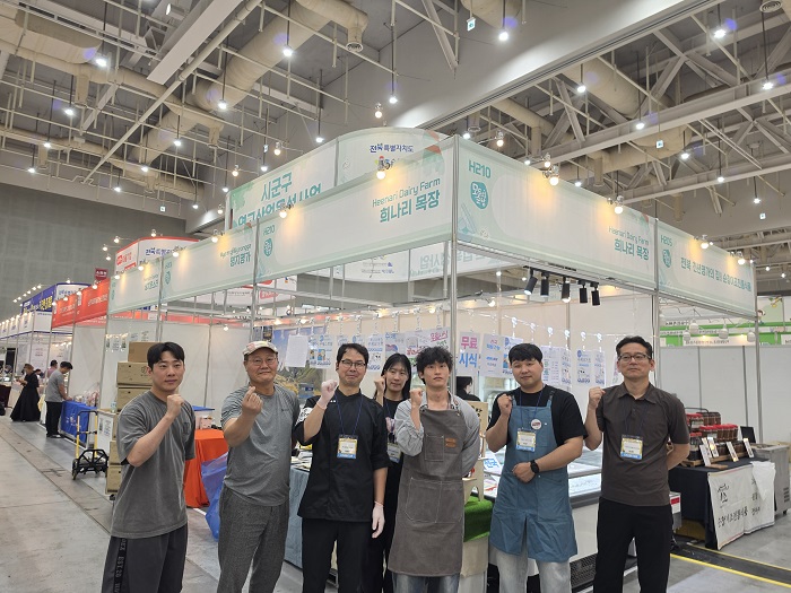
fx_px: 526
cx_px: 396
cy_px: 296
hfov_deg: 73.9
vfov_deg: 58.9
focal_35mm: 23
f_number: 1.4
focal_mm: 6.5
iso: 40
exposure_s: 1/120
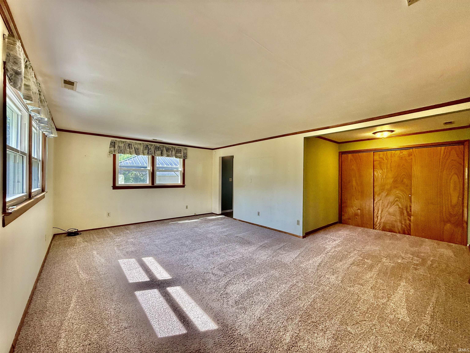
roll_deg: -0.4
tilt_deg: +1.5
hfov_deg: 102.1
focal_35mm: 14
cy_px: 176
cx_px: 235
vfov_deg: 85.7
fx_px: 190
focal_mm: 2.22
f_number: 2.2
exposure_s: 1/120
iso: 125
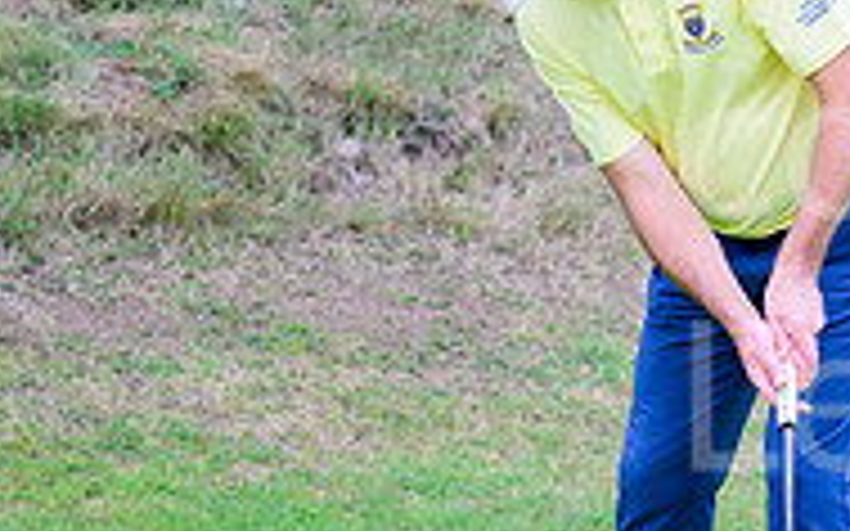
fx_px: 20310
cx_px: 1273
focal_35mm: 877
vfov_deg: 1.5
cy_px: 439
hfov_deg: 2.4
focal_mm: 280
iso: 1000
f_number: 5.6
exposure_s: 1/1250
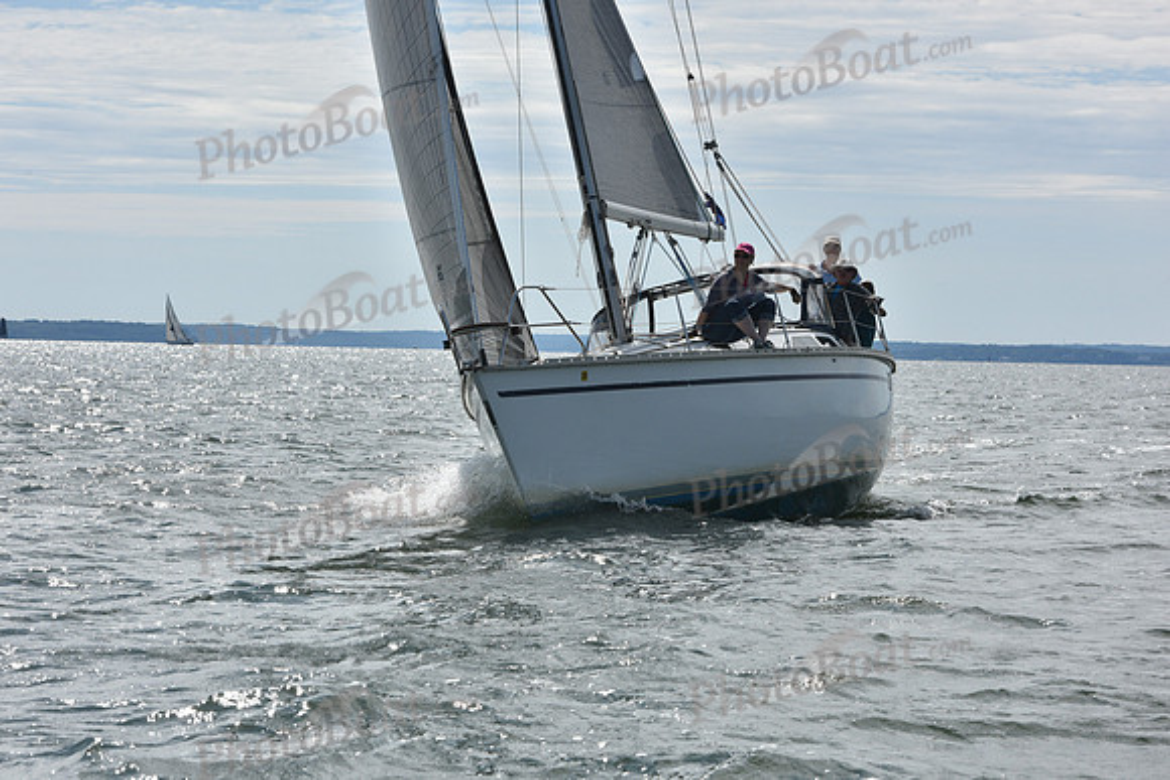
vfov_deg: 12.5
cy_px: 390
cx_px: 585
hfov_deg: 18.6
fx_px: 3576
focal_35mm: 110
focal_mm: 110
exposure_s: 1/1000
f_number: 11
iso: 320
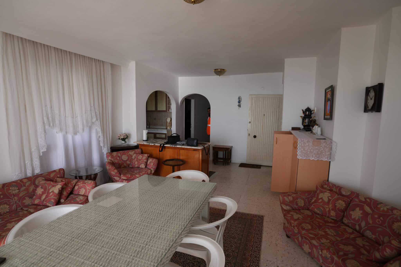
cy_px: 134
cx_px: 200
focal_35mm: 17
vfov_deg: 70.4
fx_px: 189
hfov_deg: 93.3
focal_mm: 17
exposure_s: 1/160
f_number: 4
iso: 100
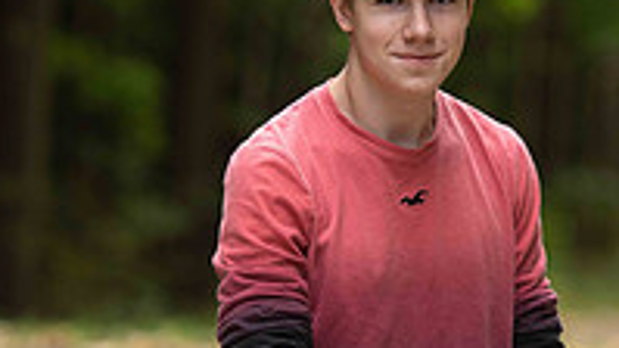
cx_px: 451
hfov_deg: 6.7
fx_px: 5253
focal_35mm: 320
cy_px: 233
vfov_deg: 3.8
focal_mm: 135
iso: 500
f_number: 2.8
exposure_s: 1/320
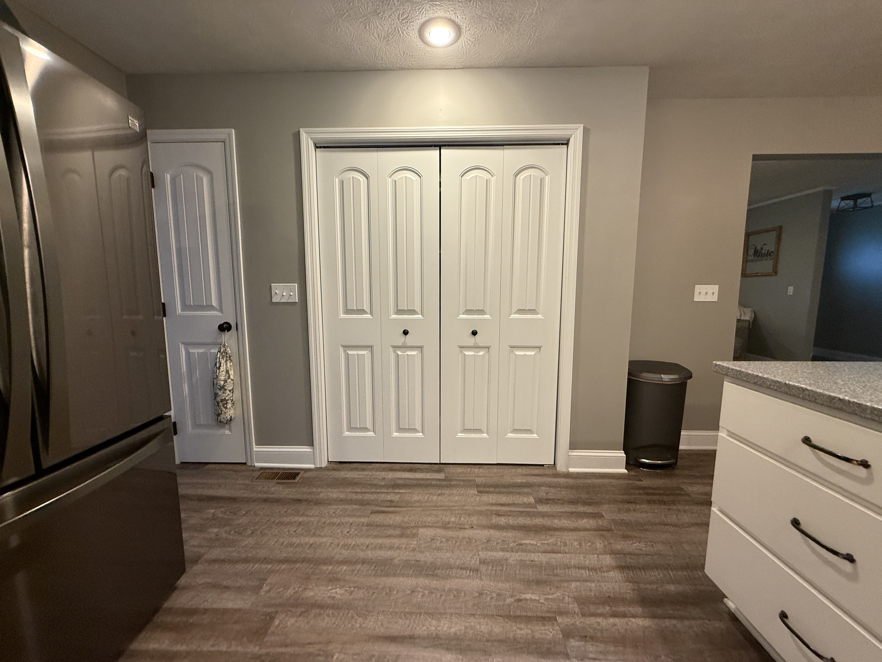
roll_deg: +0.3
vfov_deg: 85.7
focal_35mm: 14
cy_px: 331
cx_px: 441
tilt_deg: -5.3
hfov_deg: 102.1
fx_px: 357
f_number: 2.2
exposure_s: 1/60
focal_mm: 2.22
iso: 250
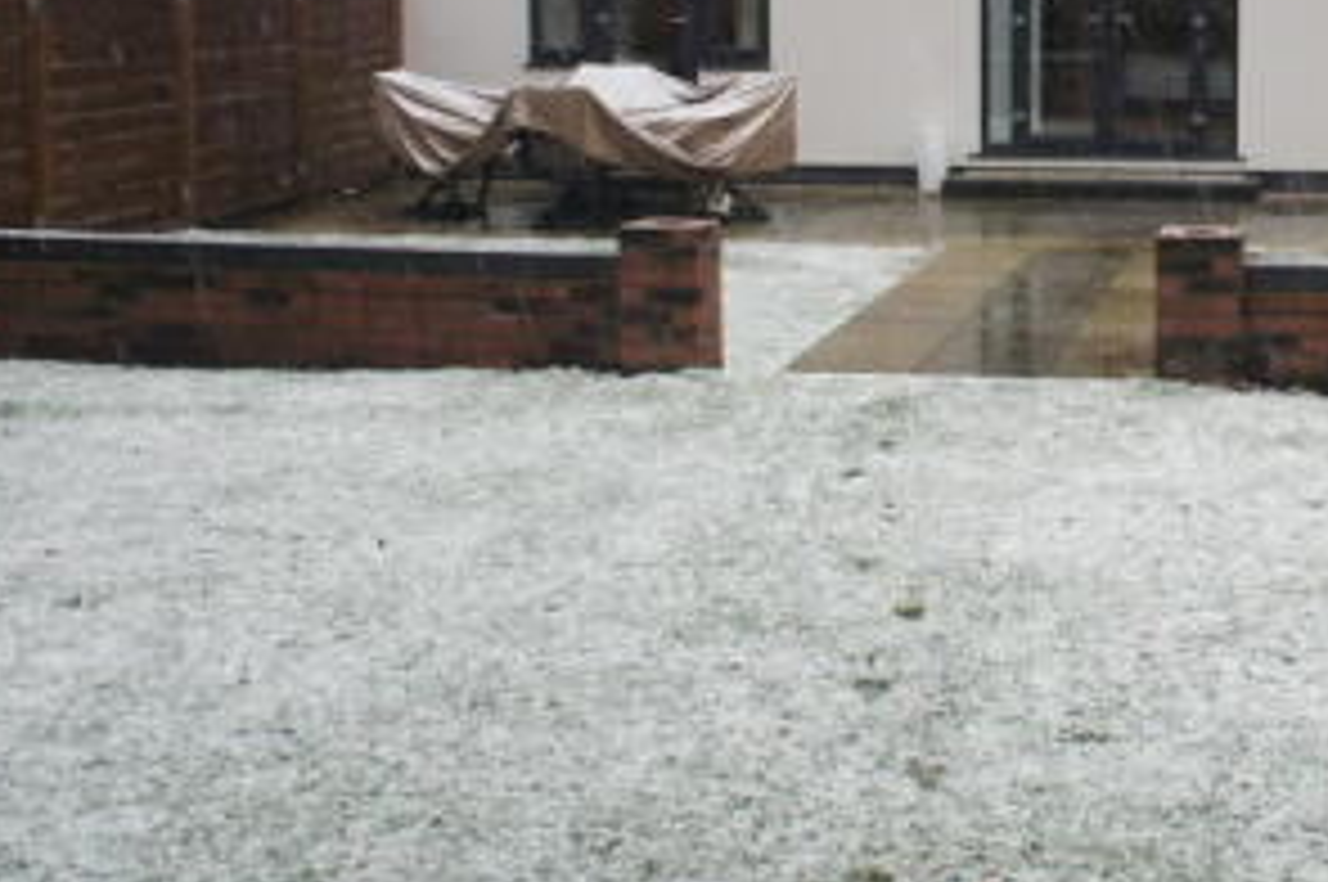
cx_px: 1197
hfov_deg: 31.8
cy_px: 153
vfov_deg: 22.2
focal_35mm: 60
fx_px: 2211
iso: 200
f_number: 5.6
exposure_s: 1/80
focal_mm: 18
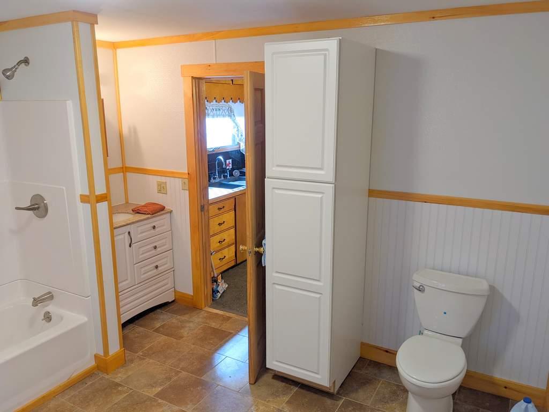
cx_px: 274
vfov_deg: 51.4
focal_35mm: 27
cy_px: 206
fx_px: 428
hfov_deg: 65.3
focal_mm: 4.38
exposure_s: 1/30
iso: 92
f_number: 1.73
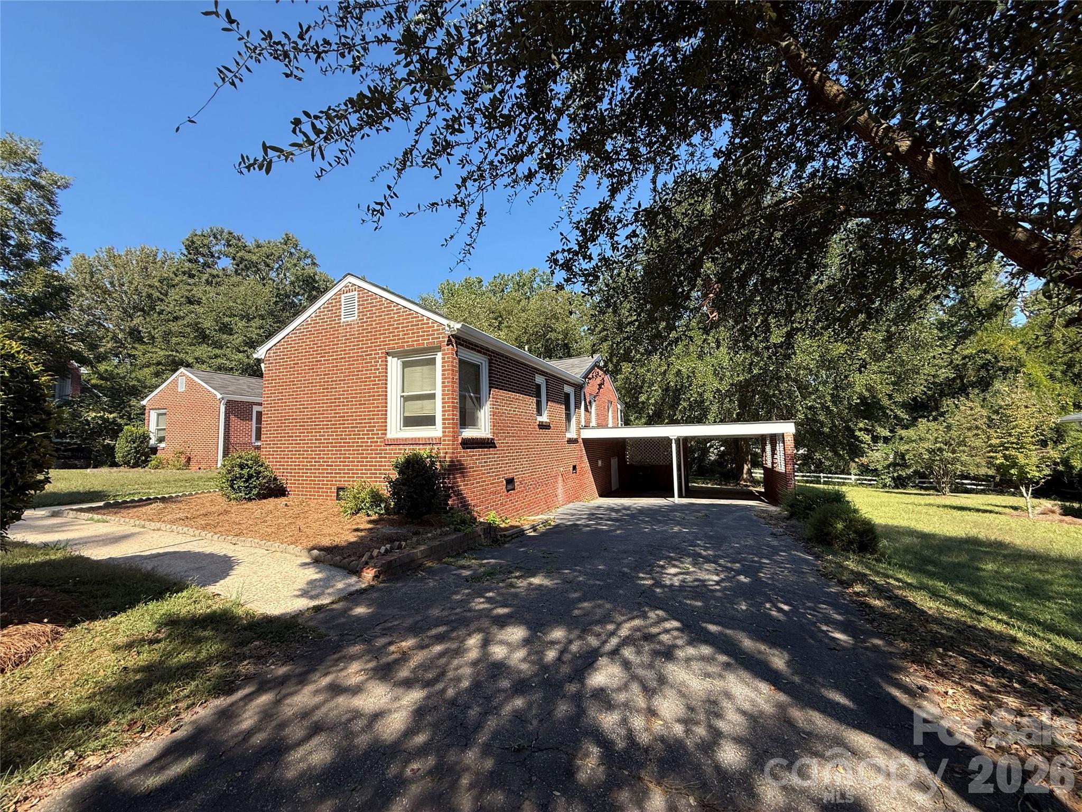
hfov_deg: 102.1
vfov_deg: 85.7
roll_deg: +1.2
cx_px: 541
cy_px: 406
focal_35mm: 14
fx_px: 438
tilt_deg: +6.0
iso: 50
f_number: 2.2
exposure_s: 1/1167
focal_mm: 2.22
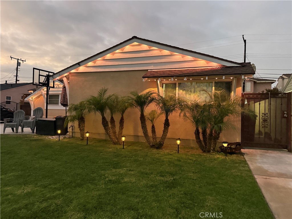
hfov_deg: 71.6
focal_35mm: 24
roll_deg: -4.6
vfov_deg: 56.8
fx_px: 202
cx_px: 146
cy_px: 110
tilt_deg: +3.0
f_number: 1.78
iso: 1000
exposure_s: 1/40
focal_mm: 6.76
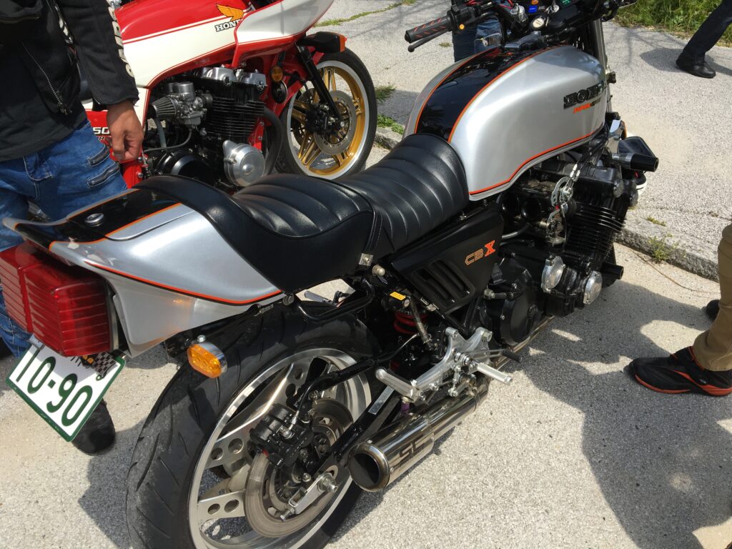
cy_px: 274
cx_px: 366
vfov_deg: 48.2
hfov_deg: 61.7
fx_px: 613
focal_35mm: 29
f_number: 2.2
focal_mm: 4.15
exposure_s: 1/1399
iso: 25
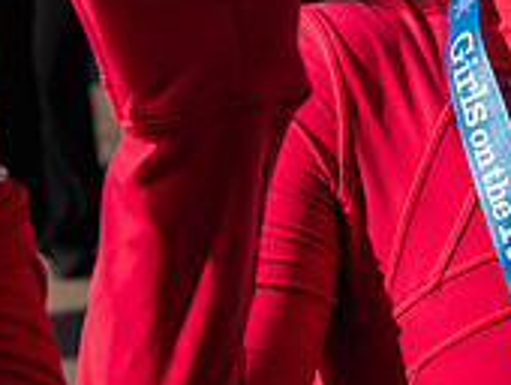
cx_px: 490
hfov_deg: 9.6
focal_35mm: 204
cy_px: -232
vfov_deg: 7.2
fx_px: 3016
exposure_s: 1/1250
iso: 200
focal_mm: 46
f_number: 5.6
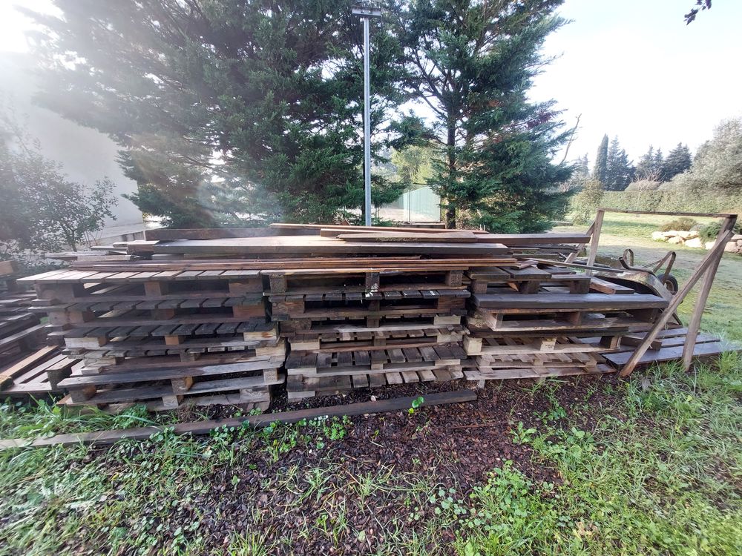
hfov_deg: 106.2
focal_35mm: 13
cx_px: 371
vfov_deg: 89.9
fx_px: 279
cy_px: 278
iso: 50
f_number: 2.2
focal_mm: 1.74
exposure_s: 1/102
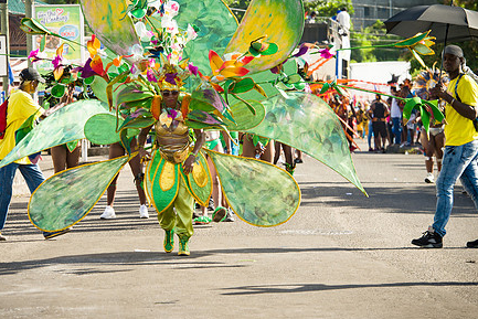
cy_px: 157
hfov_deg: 11.8
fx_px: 2311
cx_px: 201
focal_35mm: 174
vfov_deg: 7.9
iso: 100
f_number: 8
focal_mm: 130
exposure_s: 1/200
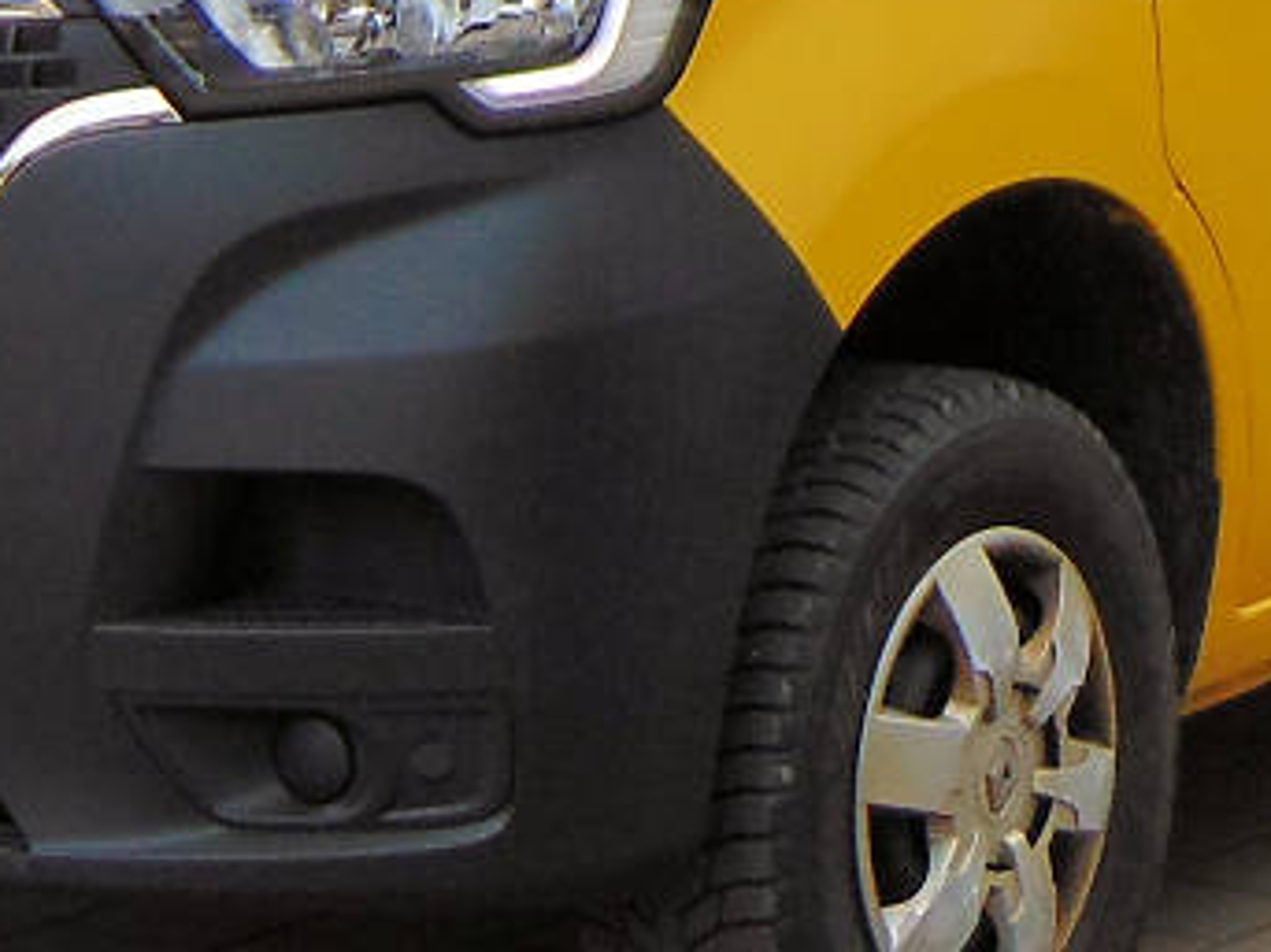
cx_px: 752
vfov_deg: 7.5
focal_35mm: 196
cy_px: -382
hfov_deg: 10.1
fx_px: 7194
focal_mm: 7.6
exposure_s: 1/500
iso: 80
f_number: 3.3
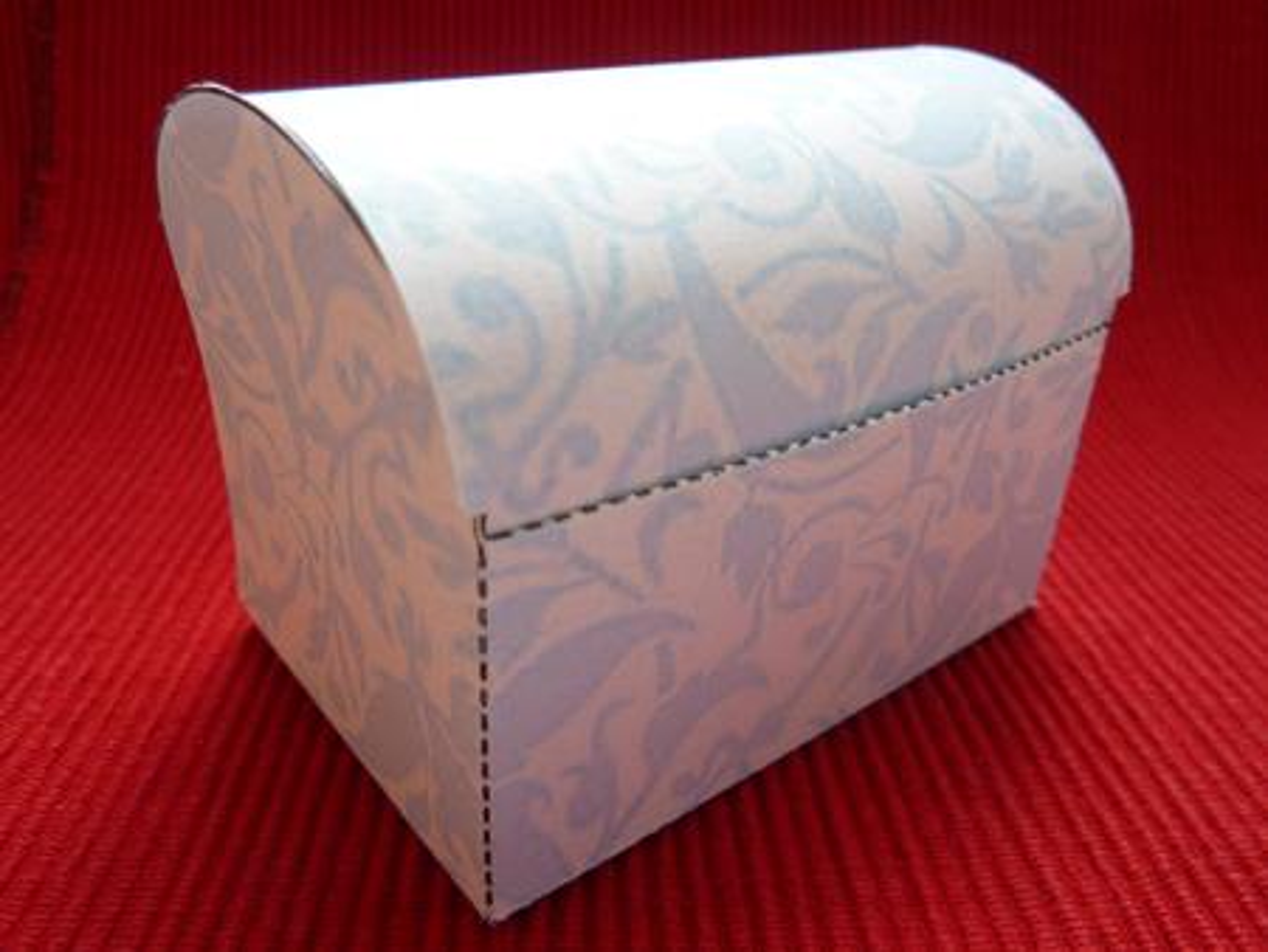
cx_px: 634
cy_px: 476
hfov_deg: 65.3
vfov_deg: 51.4
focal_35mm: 27
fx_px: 990
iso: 100
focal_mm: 4.4
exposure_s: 1/30
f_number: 3.3
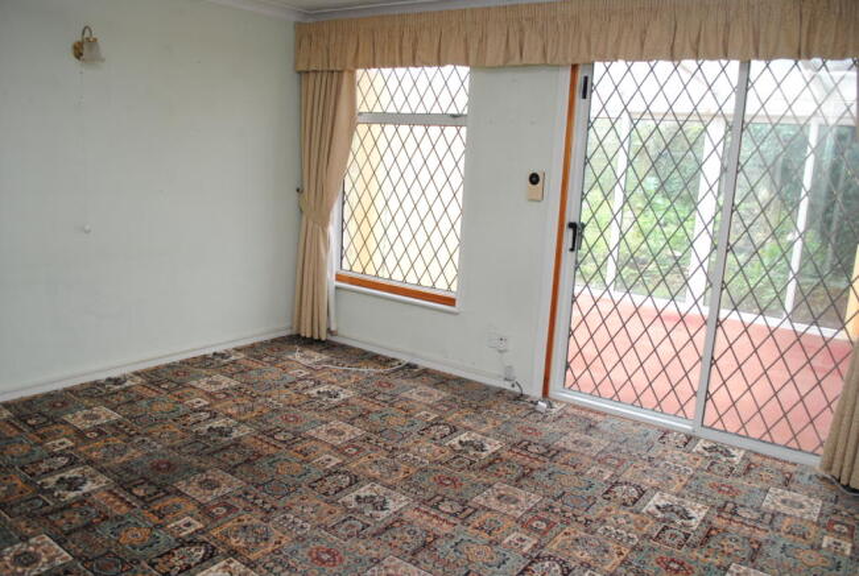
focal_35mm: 27
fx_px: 646
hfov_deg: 67.3
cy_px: 288
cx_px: 430
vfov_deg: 48.1
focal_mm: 18
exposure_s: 1/60
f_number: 4
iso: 200
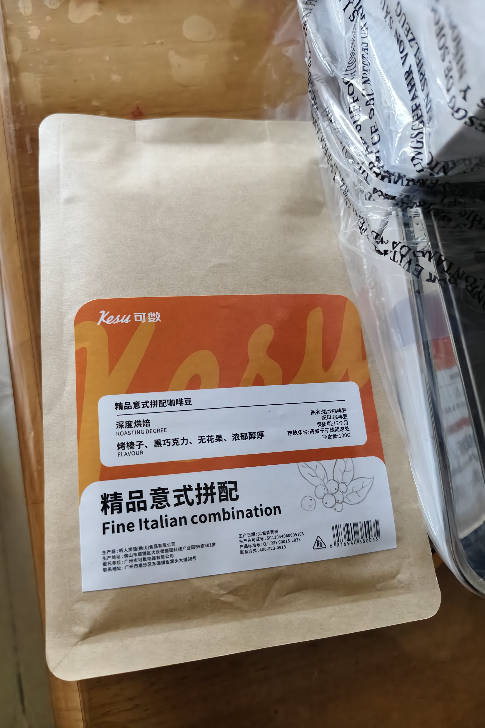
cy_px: 364
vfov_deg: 73.7
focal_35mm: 24
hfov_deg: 53.1
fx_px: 485
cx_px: 232
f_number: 1.88
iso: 4283
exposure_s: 1/659
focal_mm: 5.56
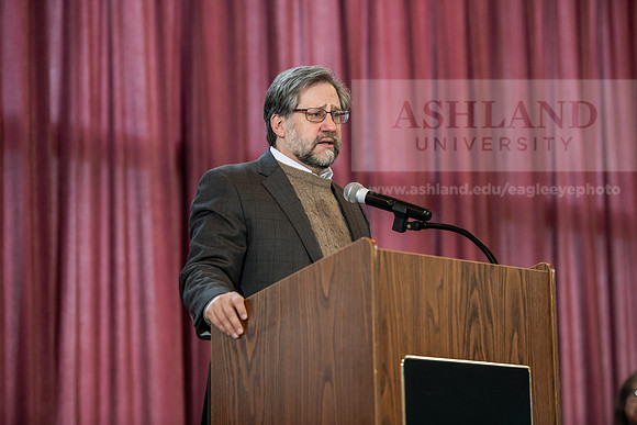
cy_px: 212
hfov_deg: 16.8
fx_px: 2159
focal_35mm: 122
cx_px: 318
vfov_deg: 11.2
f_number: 3.2
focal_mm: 122
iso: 1600
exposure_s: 1/200
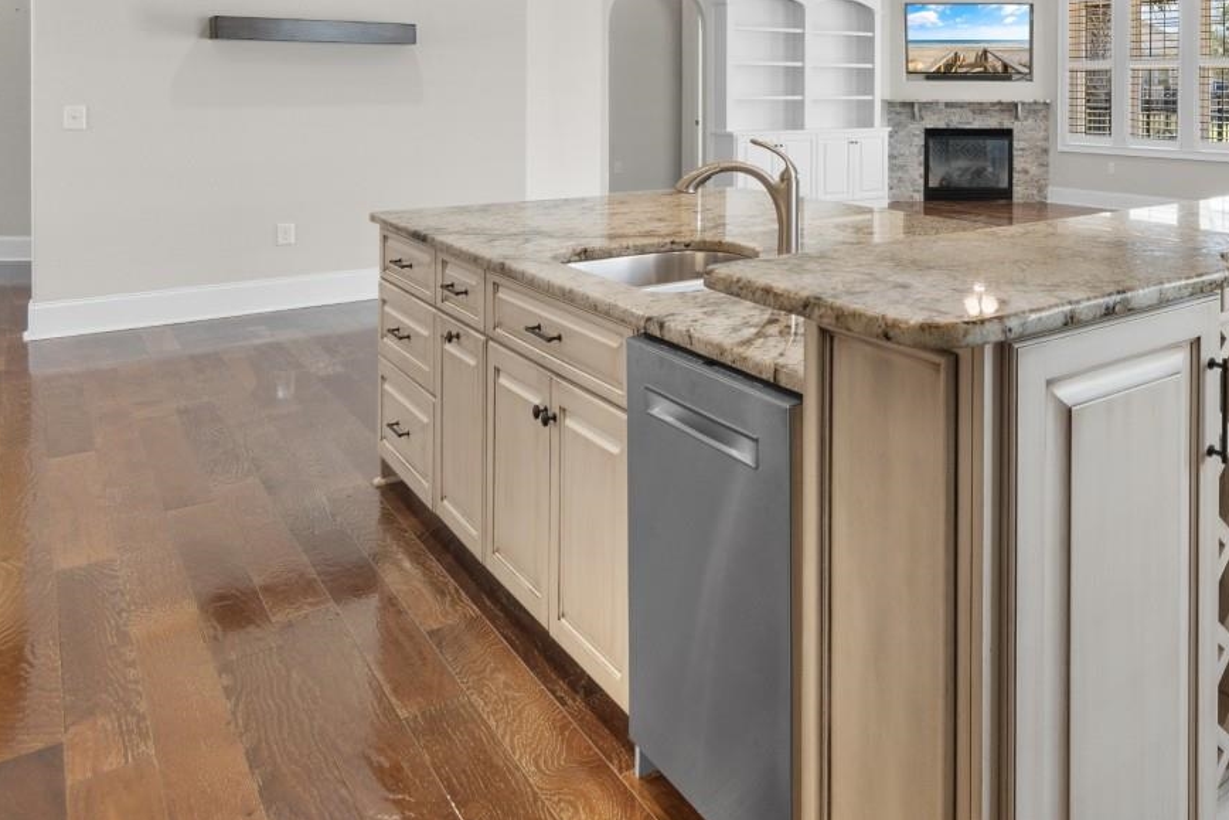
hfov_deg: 57.6
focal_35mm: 28
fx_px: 956
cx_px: 1072
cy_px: 59
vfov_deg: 42.1
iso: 100
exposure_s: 1/2
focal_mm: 10
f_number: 4.5
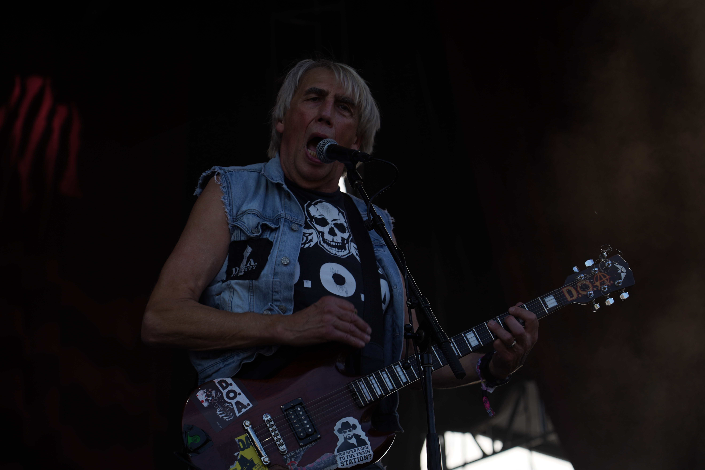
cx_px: 352
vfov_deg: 13.0
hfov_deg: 19.5
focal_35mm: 105
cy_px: 235
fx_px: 2056
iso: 100
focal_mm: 105
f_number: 5.6
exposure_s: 1/400
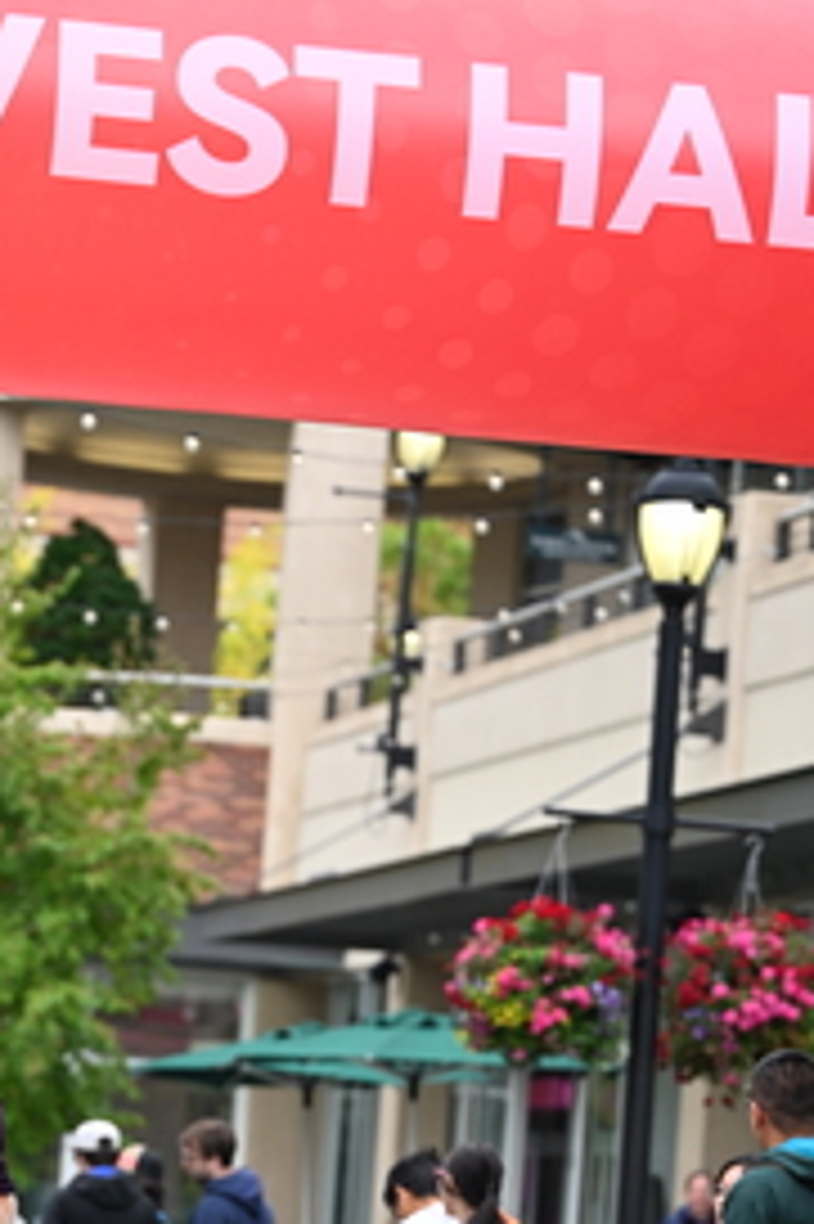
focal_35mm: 174
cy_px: 976
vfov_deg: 11.8
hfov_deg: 7.9
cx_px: 83
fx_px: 5909
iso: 640
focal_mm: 86
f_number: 2.8
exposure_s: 1/2000
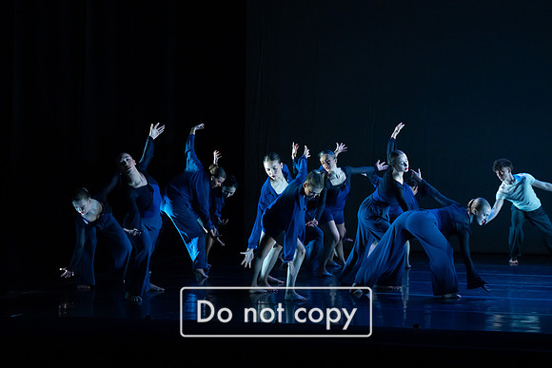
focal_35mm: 91
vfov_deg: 15.0
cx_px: 276
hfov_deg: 22.4
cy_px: 184
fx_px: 1396
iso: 4000
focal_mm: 91
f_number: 4.5
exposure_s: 1/250
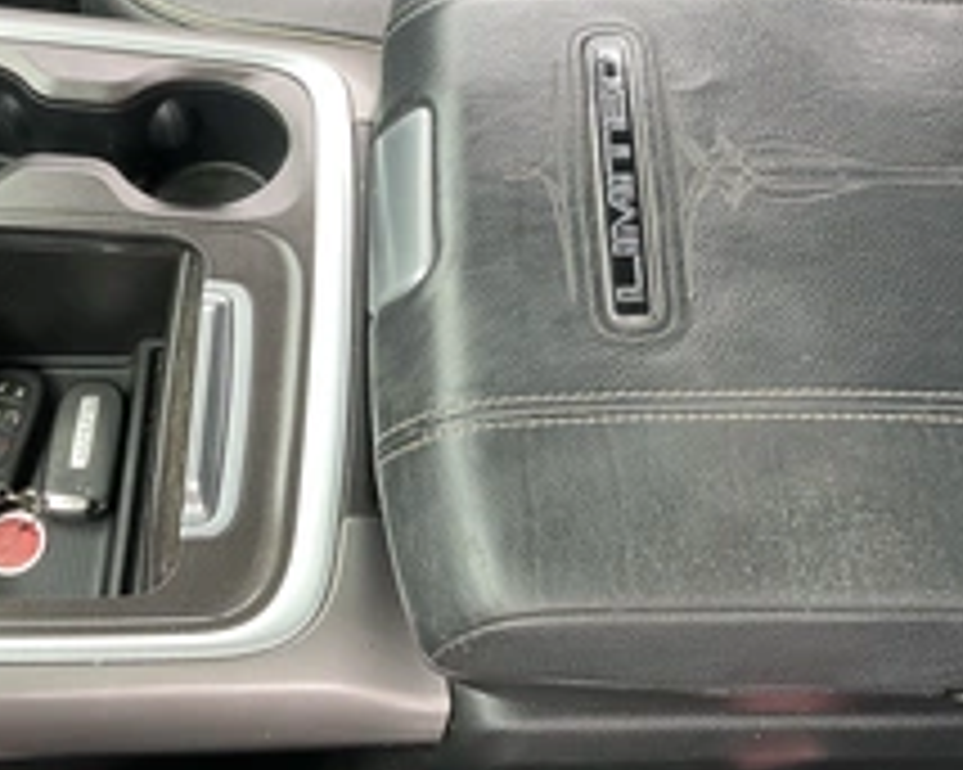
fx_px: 1510
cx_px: 468
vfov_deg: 28.2
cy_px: 189
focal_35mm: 53
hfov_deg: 35.4
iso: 40
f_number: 1.8
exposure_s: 1/122
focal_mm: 3
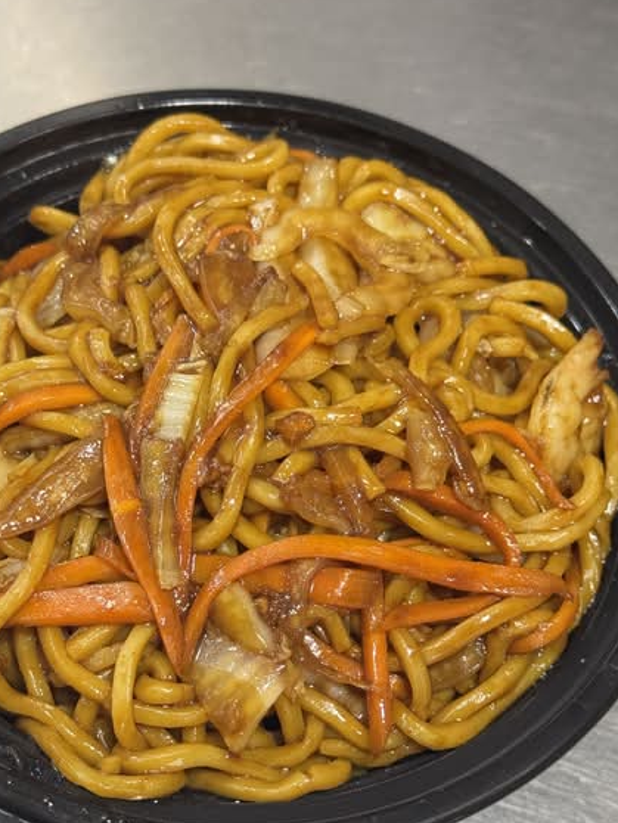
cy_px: 449
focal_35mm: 63
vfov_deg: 30.7
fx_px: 1499
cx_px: 248
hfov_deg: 23.3
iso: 320
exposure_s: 1/40
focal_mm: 6.76
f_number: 1.78
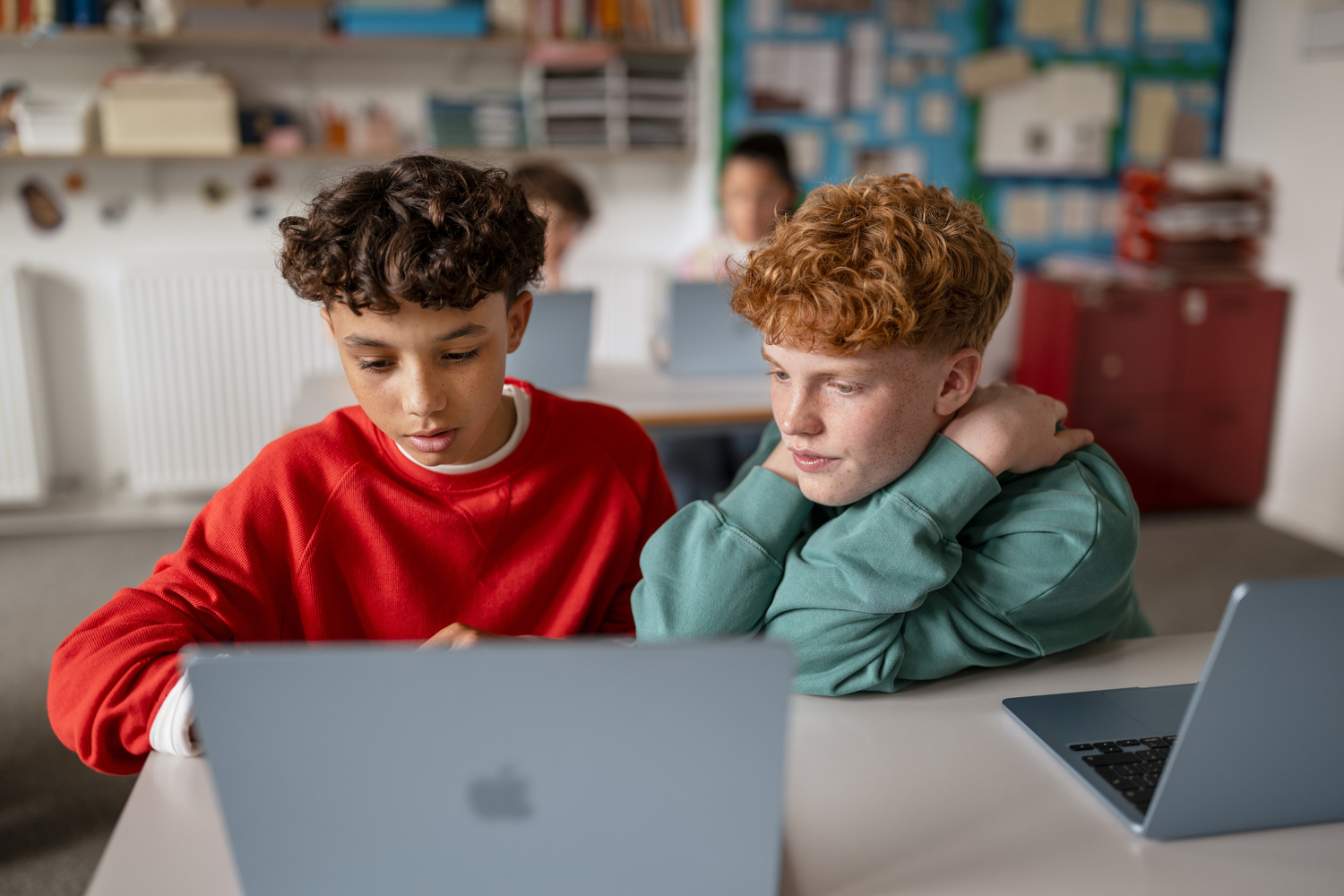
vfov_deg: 37.9
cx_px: 672
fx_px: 1307
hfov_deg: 54.4
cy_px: 448
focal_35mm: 35
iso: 160
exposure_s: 1/500
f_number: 1.4
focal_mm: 35
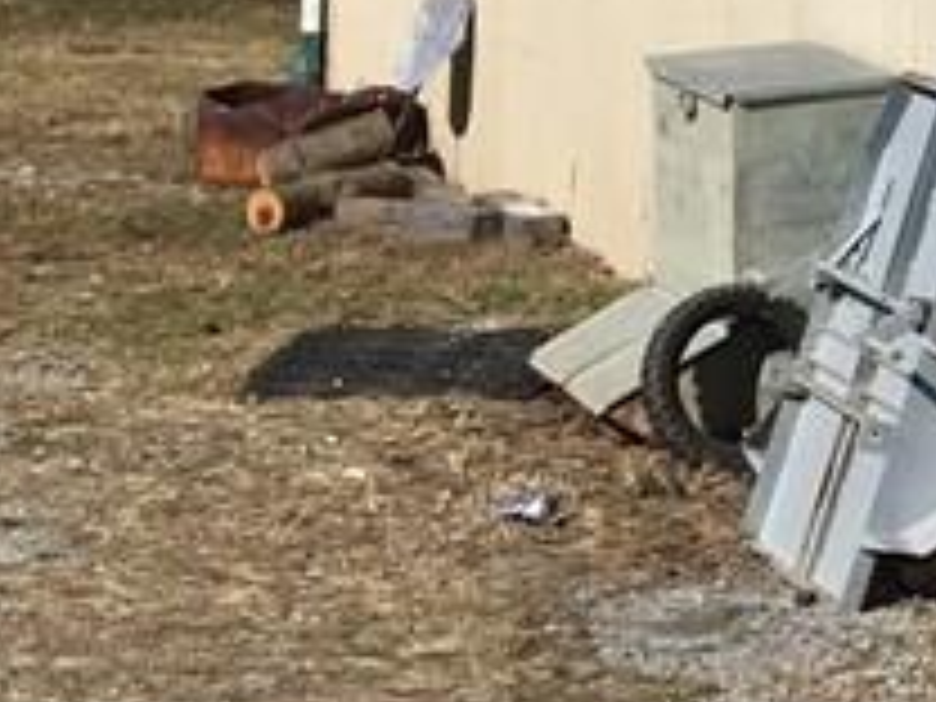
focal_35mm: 143
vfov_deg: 10.0
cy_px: -392
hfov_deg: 11.9
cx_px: 2034
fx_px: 3867
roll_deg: -0.1
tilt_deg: +0.8
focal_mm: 4.15
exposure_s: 1/4049
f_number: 2.2
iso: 25
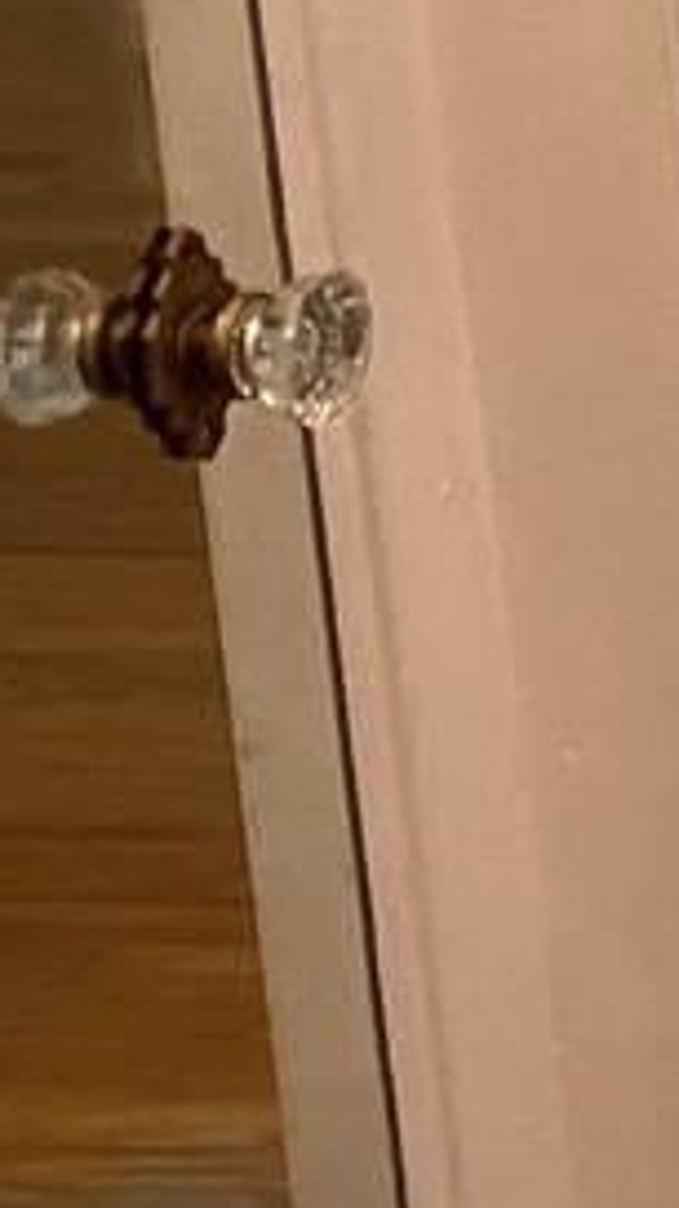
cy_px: -542
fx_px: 4801
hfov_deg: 6.2
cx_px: 2965
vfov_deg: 13.6
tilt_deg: -11.6
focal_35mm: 150
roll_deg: +1.1
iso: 160
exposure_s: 1/60
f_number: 1.8
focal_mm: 4.25
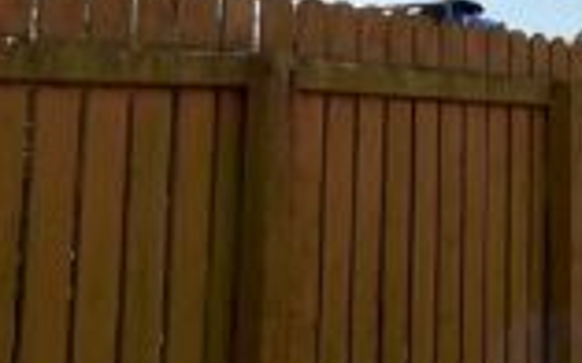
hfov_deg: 25.4
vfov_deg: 15.5
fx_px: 1284
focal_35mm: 81
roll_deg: -2.0
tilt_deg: +6.8
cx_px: 371
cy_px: -76
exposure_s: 1/2660
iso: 32
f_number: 1.8
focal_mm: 1.57
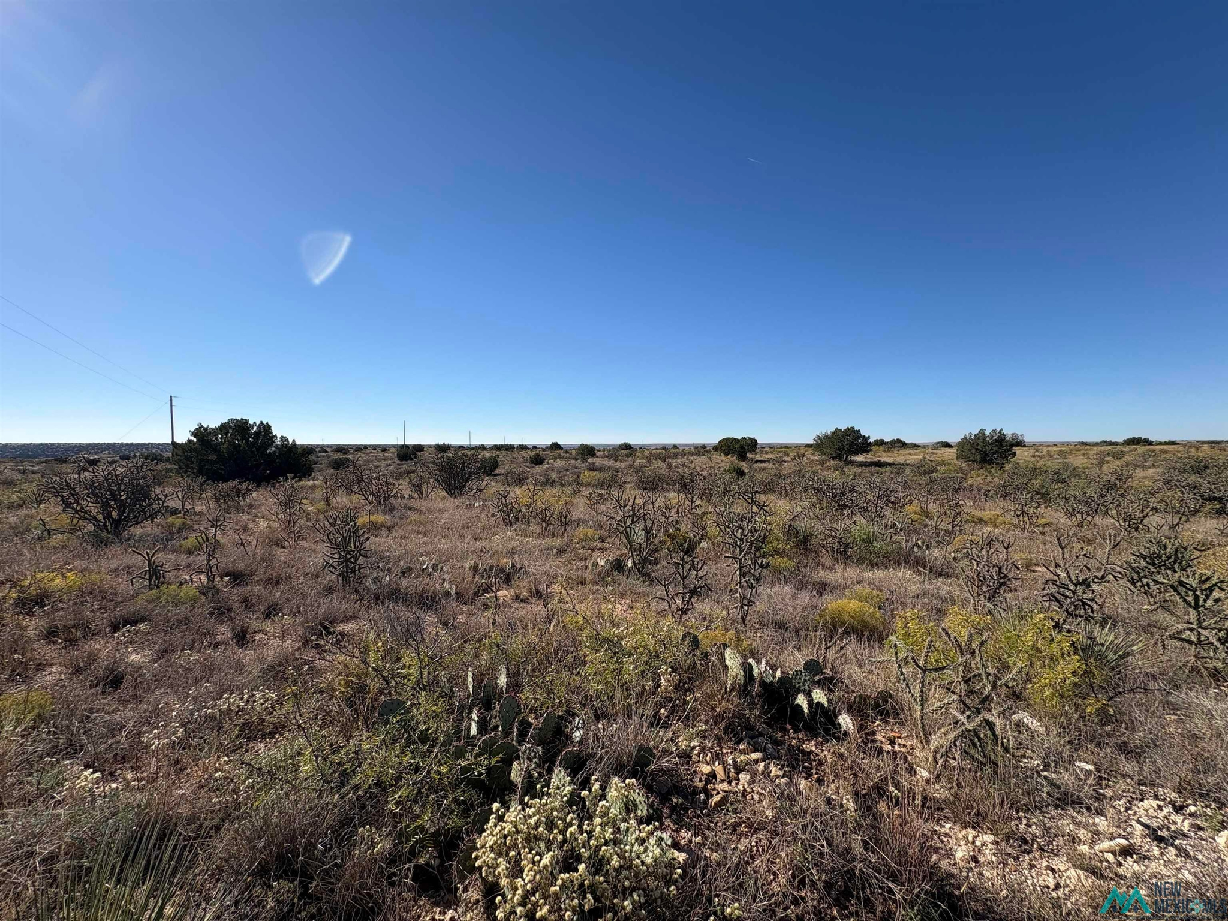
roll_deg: +0.8
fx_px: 497
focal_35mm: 14
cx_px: 614
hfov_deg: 102.1
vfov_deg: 85.7
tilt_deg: -1.4
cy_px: 460
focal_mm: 2.22
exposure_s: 1/2415
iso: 50
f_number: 2.2
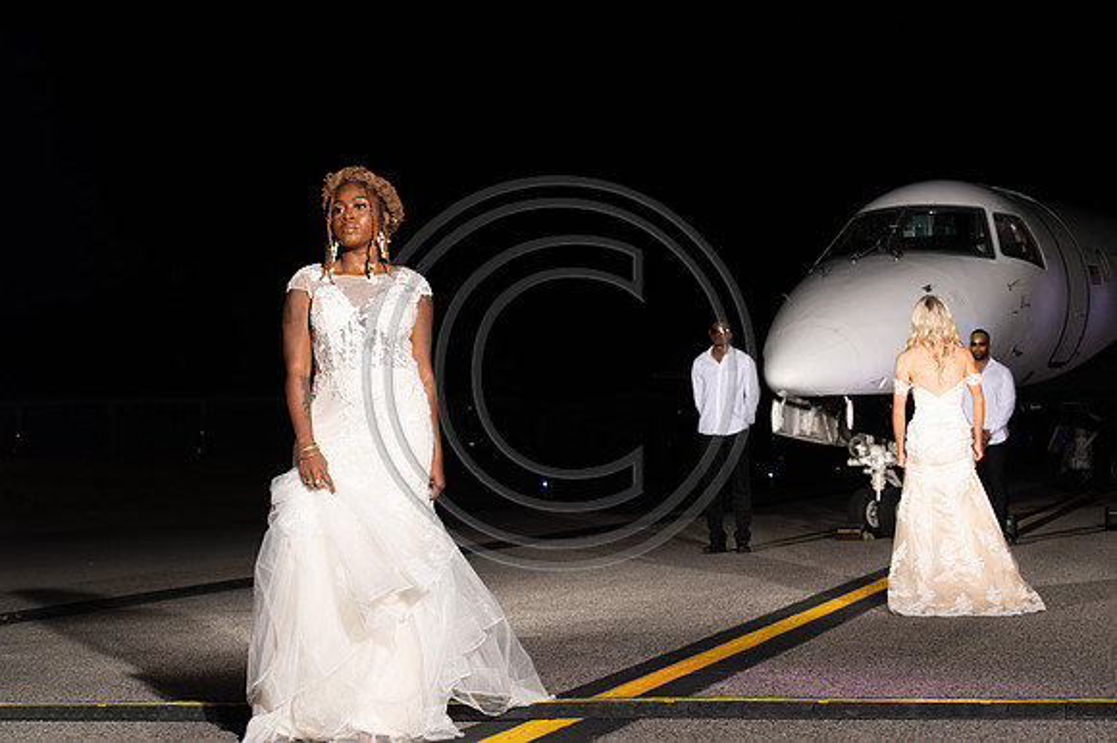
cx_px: 558
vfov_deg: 19.4
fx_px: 2171
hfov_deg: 28.9
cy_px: 372
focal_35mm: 70
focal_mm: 70
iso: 1000
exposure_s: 1/200
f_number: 6.3
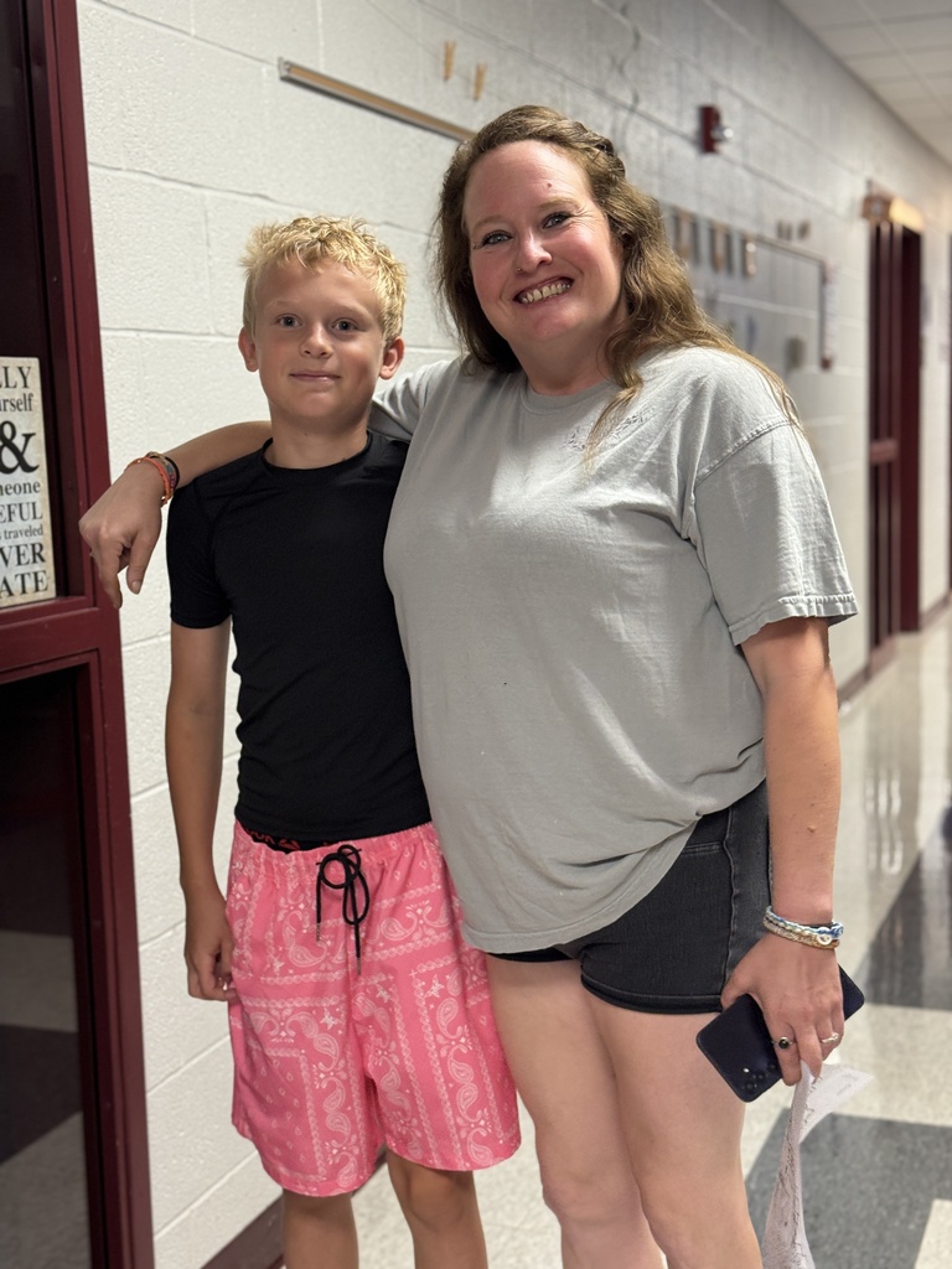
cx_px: 476
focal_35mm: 48
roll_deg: +3.0
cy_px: 634
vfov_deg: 39.7
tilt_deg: -7.5
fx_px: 1760
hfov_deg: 30.3
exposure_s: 1/42
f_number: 1.78
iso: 250
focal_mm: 6.76
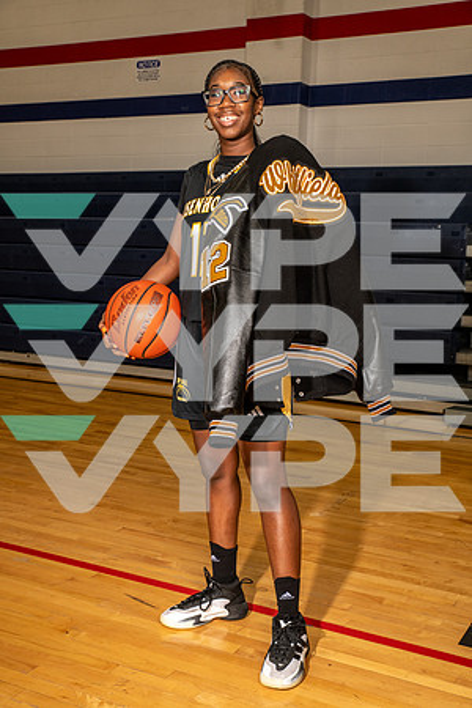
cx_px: 236
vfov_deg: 44.5
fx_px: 865
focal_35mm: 44
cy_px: 354
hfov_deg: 30.5
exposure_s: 1/320
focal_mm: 44
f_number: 6.3
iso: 320
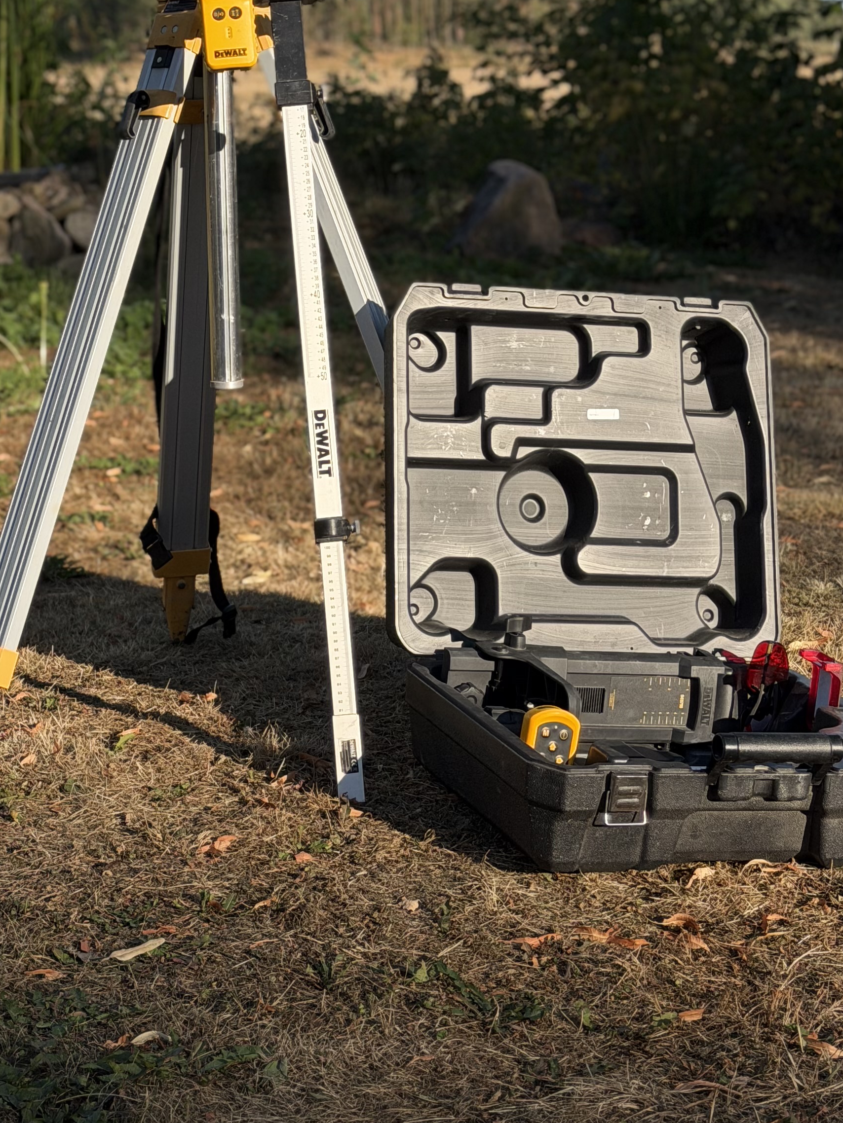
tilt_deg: -4.4
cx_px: 393
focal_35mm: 85
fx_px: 2760
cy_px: 218
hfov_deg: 17.4
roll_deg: -0.8
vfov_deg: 22.7
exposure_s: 1/4098
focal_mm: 6.76
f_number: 1.78
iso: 64
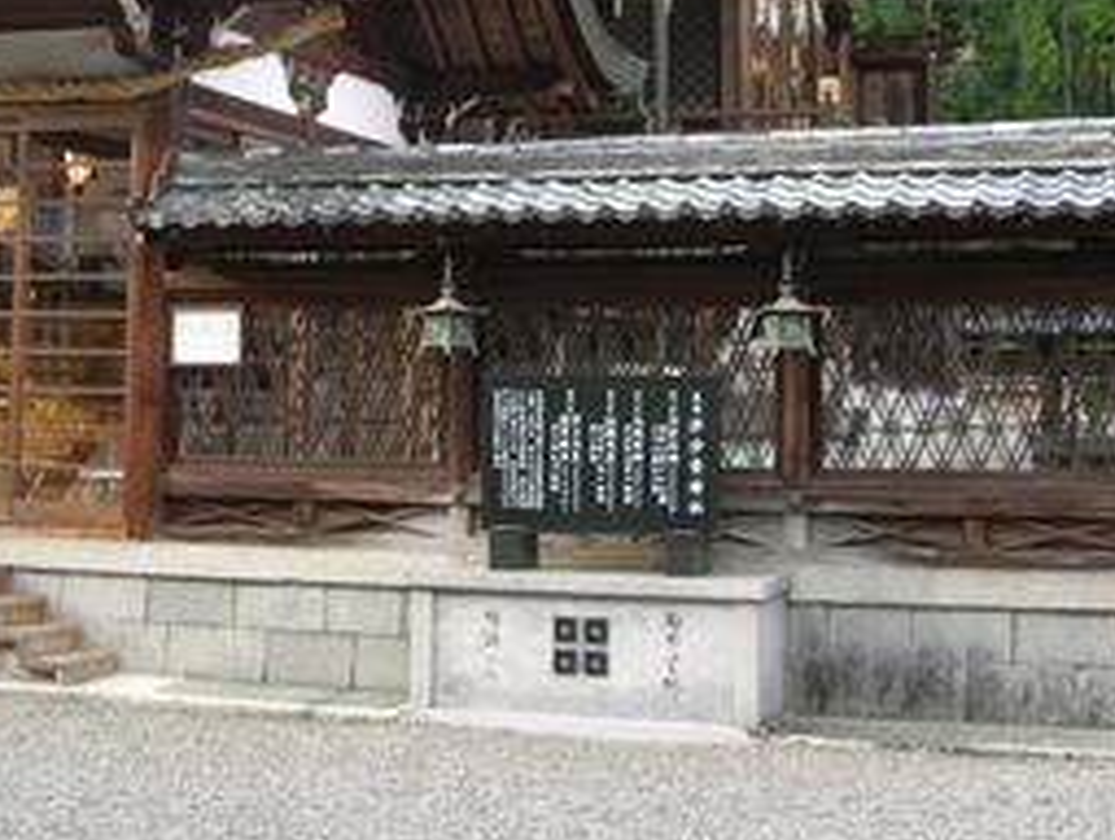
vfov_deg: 20.9
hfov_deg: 27.8
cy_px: 98
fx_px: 2226
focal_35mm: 69
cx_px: 306
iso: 50
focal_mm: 5.7
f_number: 4.9
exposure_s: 1/32.6
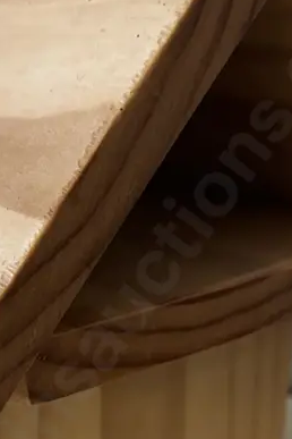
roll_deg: +1.1
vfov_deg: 29.3
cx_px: 67
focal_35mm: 66
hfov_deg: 20.4
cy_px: 392
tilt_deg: -23.8
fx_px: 803
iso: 640
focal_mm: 6.86
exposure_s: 1/50
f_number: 1.78
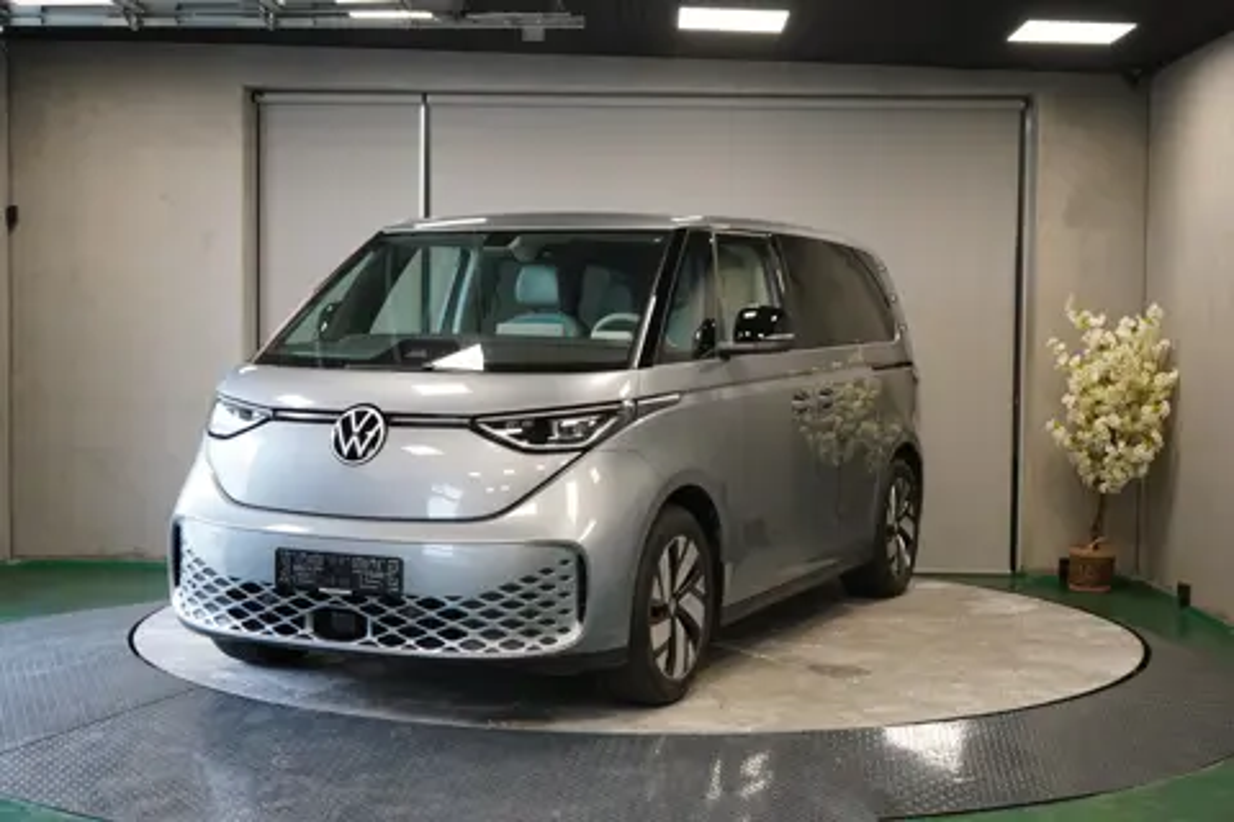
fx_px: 1679
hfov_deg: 40.3
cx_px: 617
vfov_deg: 27.5
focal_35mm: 49
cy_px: 411
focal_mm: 49
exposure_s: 1/160
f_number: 4.5
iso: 2500
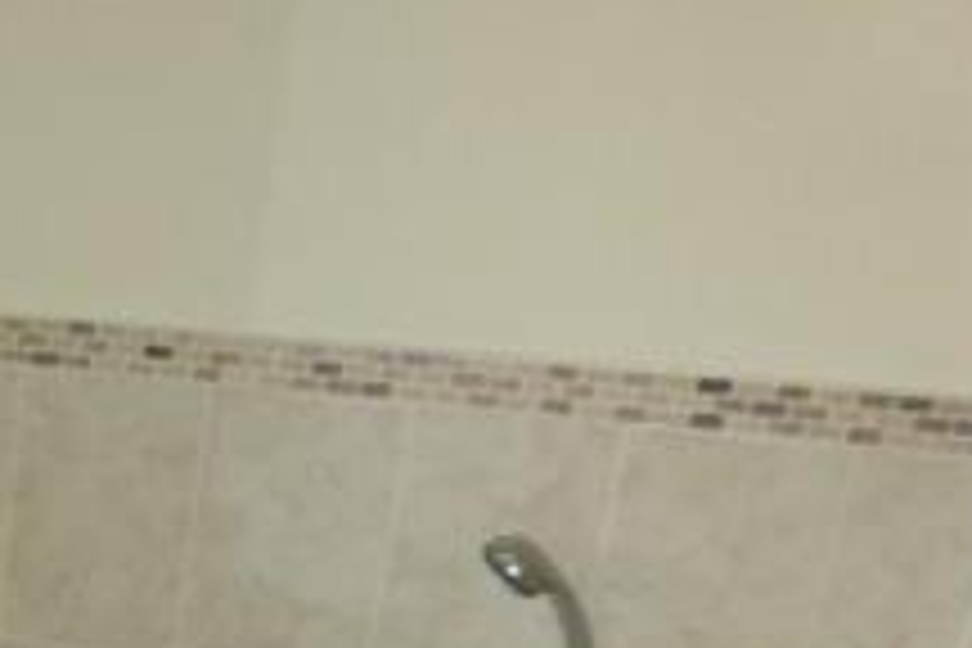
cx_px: -414
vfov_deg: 16.1
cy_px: 994
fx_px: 2079
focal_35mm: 77
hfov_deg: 22.4
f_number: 3.3
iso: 800
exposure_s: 1/60
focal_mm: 4.3
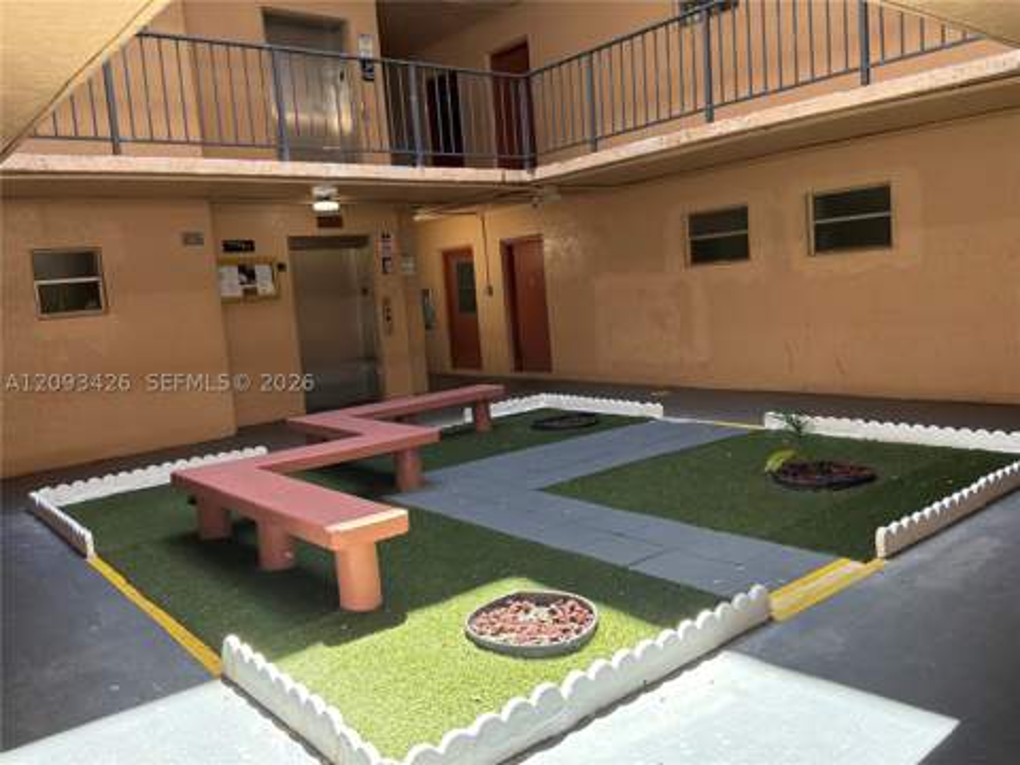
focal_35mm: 28
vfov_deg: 49.7
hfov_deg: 63.4
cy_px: 382
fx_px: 825
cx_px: 510
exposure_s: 1/120
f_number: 1.8
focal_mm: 3
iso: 40
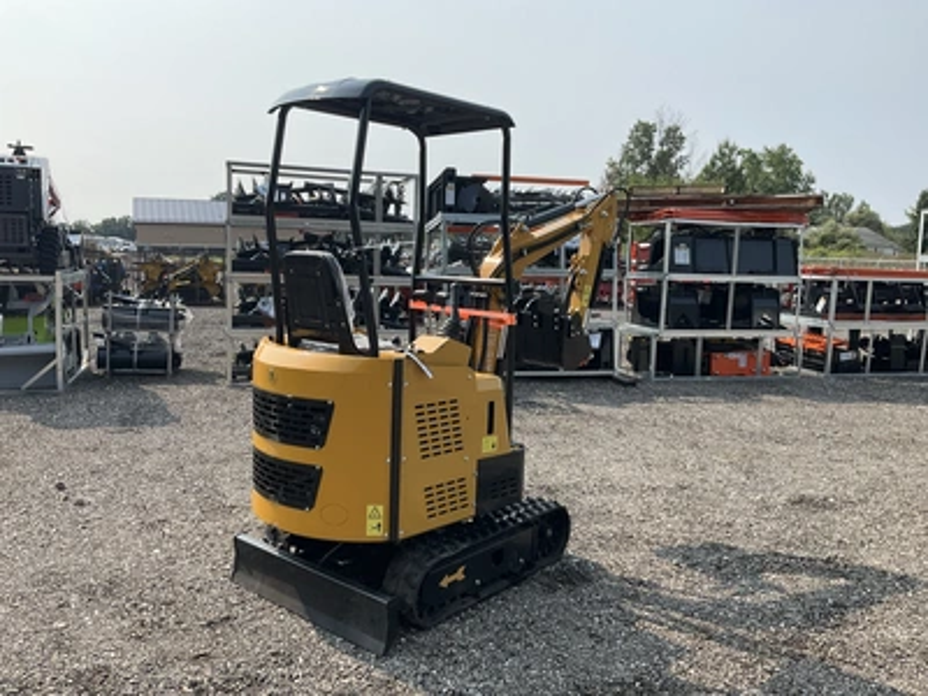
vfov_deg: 48.2
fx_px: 777
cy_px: 348
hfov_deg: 61.7
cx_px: 464
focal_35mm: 29
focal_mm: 3
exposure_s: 1/1730
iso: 25
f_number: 1.8
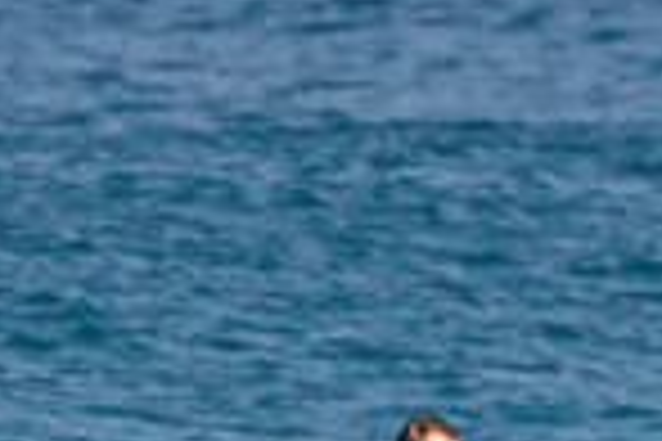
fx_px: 50161
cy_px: 772
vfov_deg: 0.5
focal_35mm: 2728
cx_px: 419
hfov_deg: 0.8
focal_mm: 460
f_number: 5.6
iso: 400
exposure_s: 1/2000
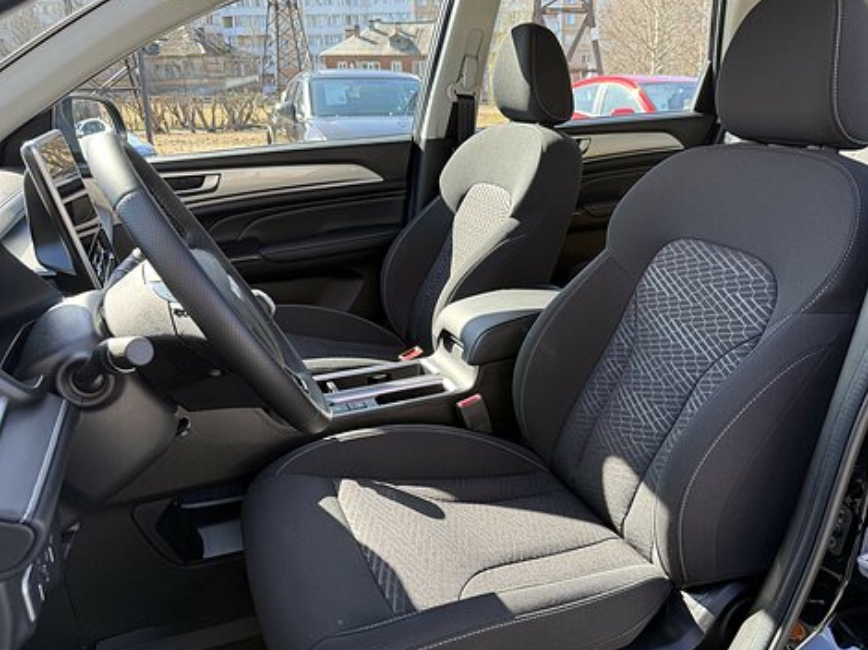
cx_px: 488
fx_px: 702
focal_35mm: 28
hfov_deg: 63.3
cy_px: 359
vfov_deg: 49.6
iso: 100
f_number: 1.78
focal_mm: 6.76
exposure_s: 1/358
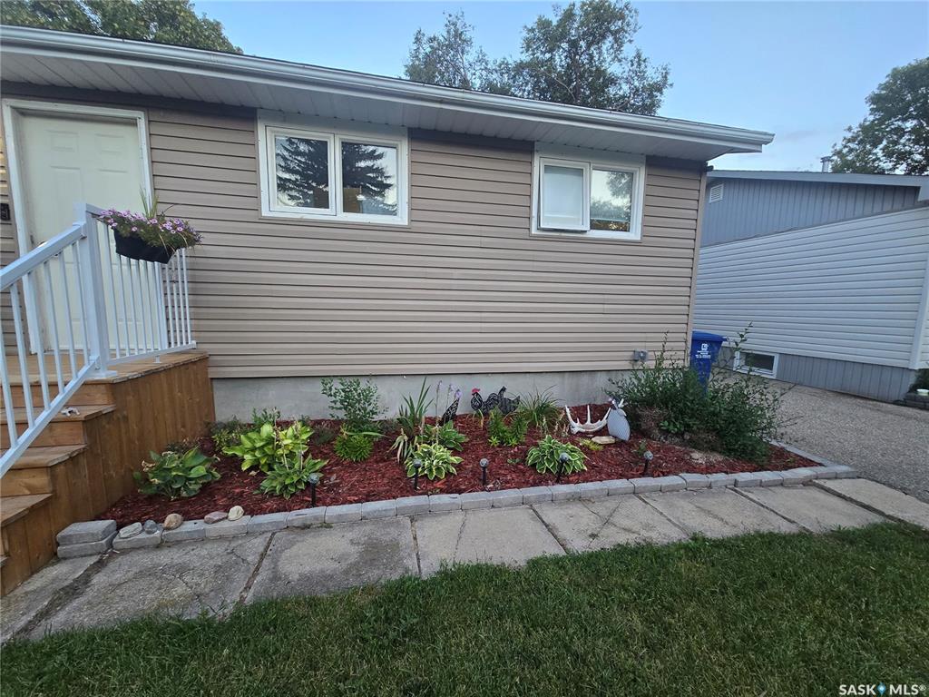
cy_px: 348
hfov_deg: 106.2
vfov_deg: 89.9
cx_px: 464
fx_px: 349
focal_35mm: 13
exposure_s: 1/100
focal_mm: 2.2
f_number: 2.2
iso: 250
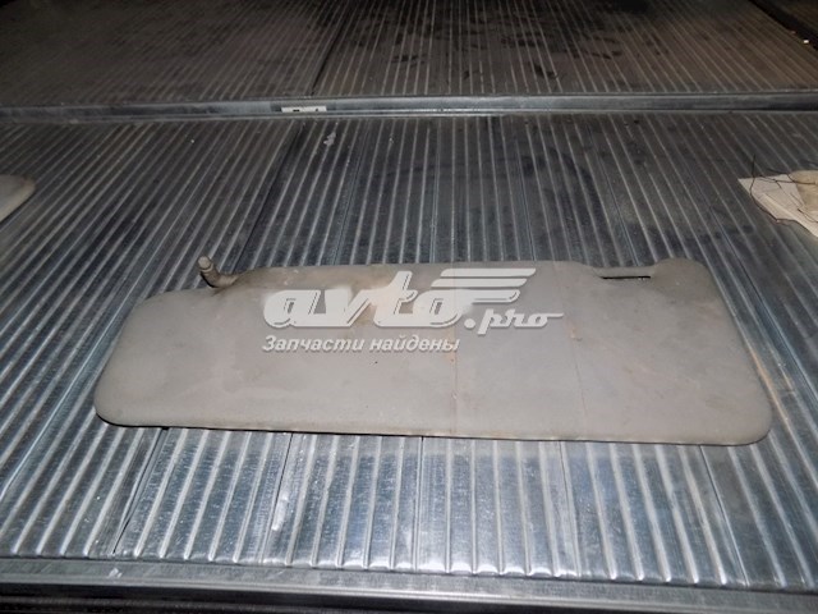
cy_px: 307
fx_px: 544
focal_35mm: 23
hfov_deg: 73.9
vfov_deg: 58.9
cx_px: 409
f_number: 3.1
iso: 200
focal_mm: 4
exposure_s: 1/30
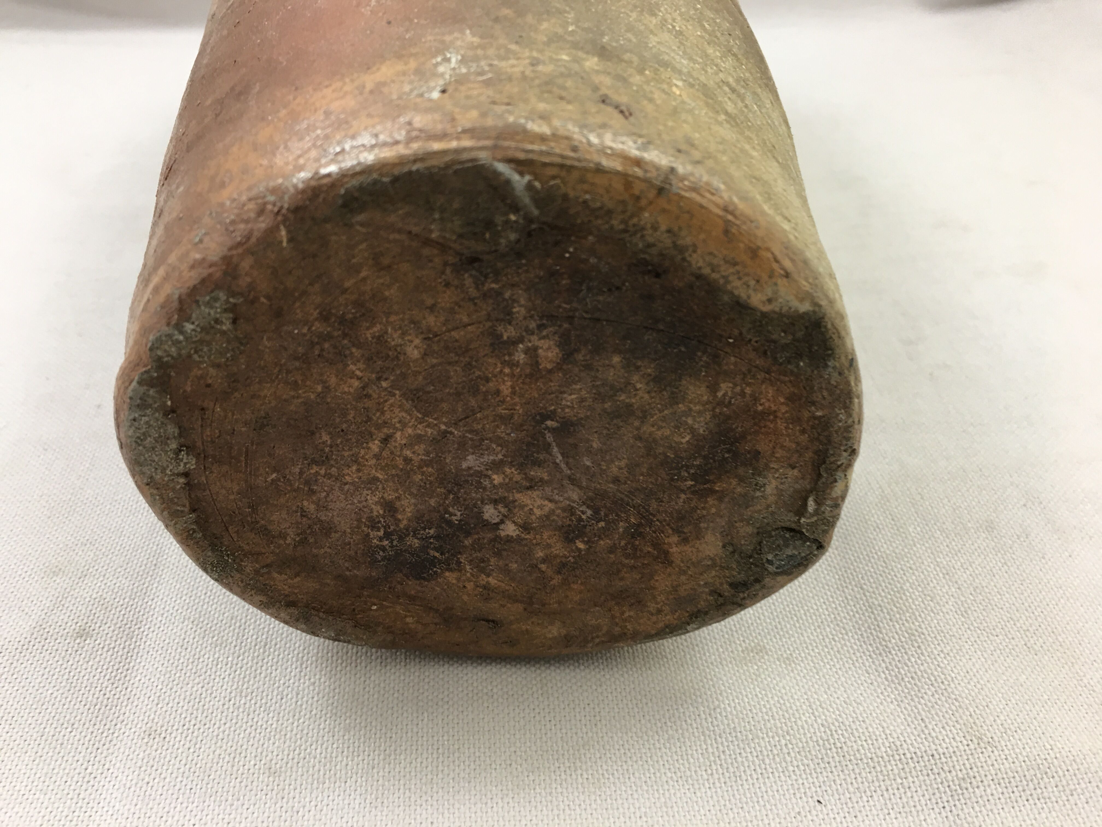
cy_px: 414
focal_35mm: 29
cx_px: 551
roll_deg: -4.5
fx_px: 923
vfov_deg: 48.2
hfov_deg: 61.7
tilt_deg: -40.0
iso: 40
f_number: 2.2
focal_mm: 4.15
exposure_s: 1/17
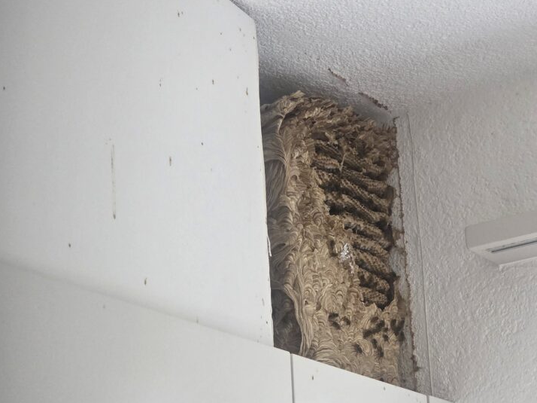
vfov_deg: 14.9
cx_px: 369
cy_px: 200
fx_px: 1535
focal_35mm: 99
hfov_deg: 19.8
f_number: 2.4
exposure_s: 1/100
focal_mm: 7.9
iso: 400
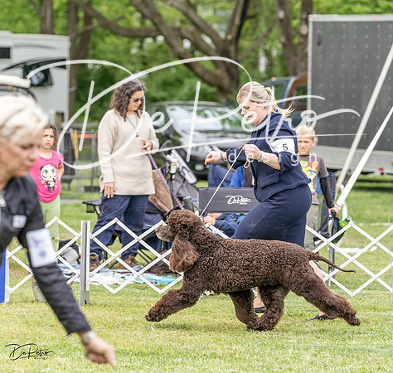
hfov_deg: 8.4
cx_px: 175
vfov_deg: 7.9
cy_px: 179
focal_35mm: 214
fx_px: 2685
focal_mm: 158
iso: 500
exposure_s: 1/1000
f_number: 4.5
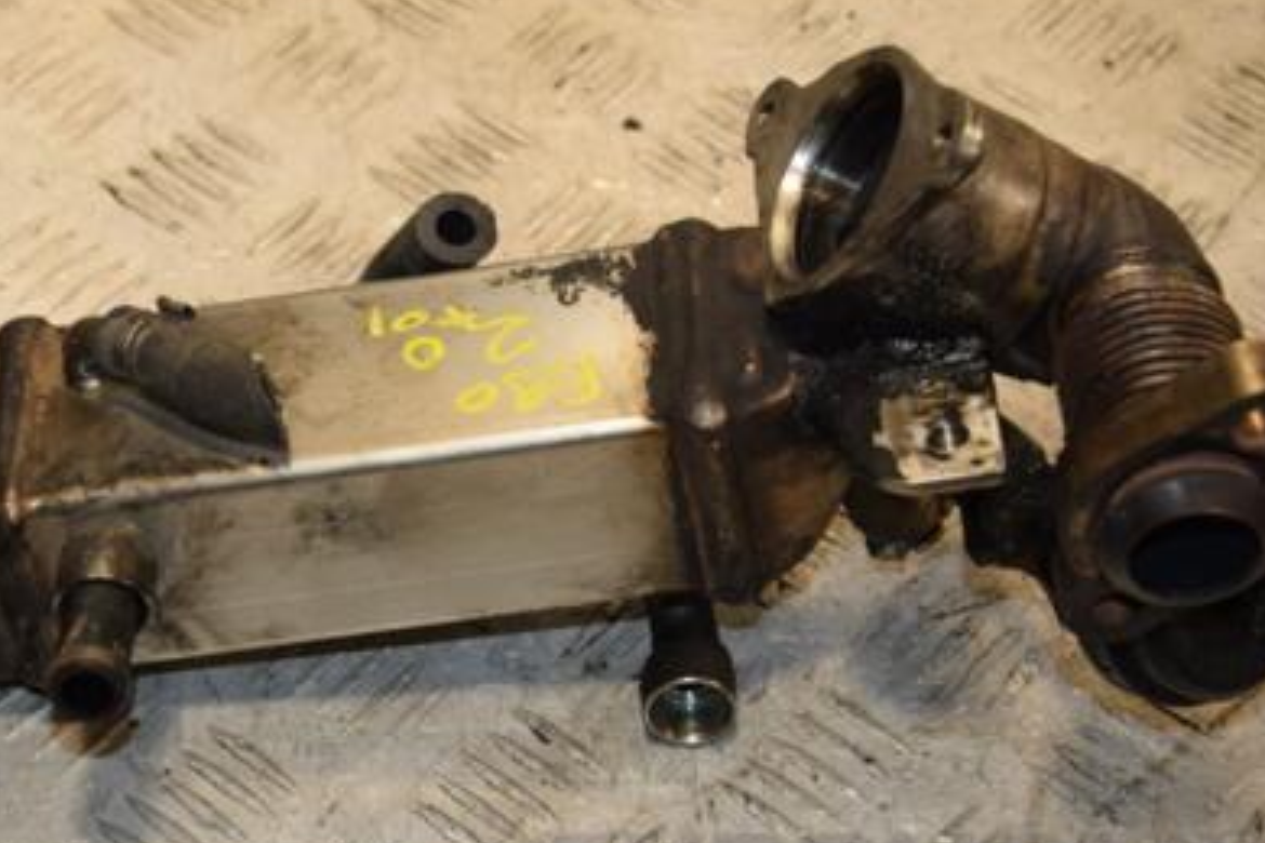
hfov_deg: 21.0
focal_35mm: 97
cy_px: 451
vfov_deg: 14.1
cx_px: 490
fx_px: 3408
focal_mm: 42
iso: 800
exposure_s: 1/200
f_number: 5
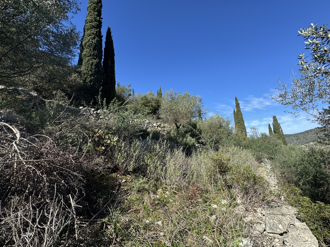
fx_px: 133
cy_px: 124
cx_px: 165
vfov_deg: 85.7
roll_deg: +1.8
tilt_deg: +11.3
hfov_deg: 102.1
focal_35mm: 14
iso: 50
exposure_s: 1/1063
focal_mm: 2.22
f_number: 2.2
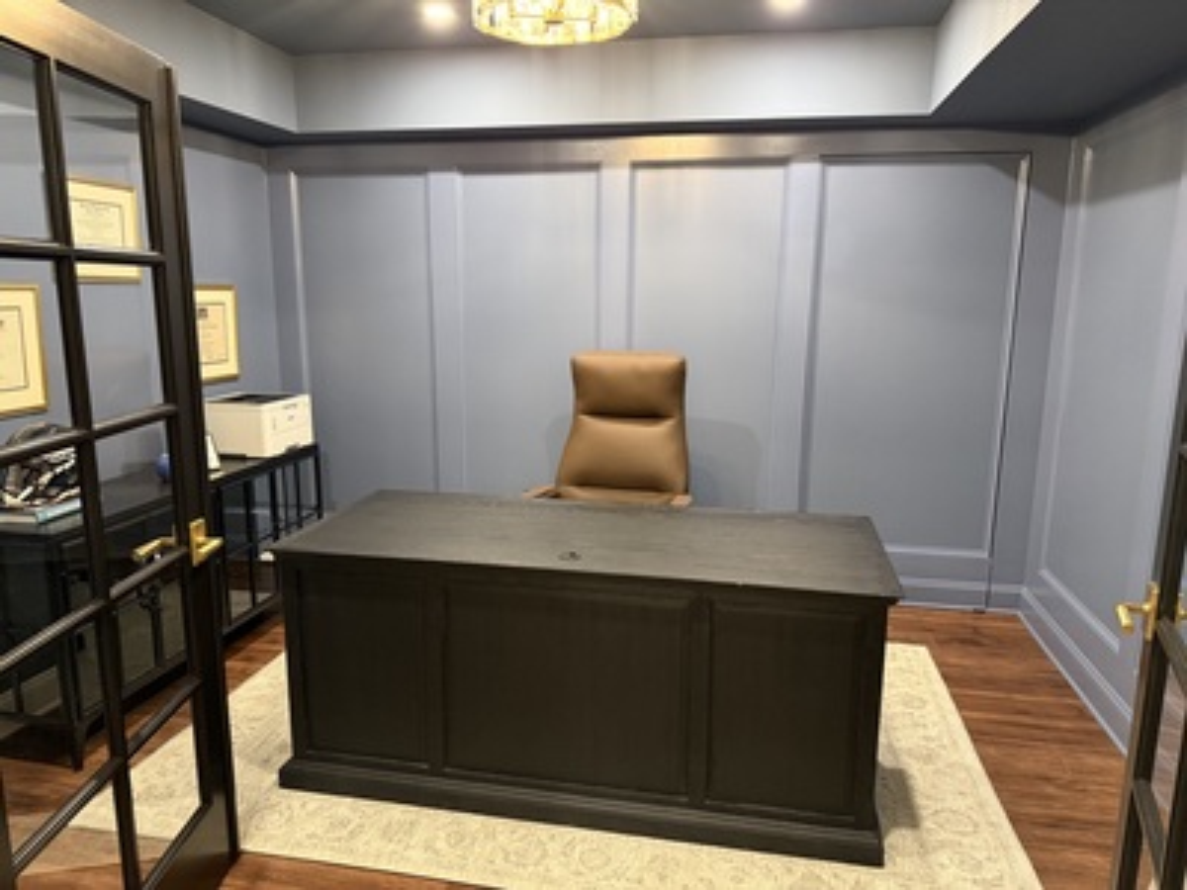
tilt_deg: -10.2
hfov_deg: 71.6
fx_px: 823
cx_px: 594
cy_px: 445
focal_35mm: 24
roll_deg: -0.3
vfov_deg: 56.8
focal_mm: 6.76
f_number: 1.78
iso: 500
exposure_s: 1/60
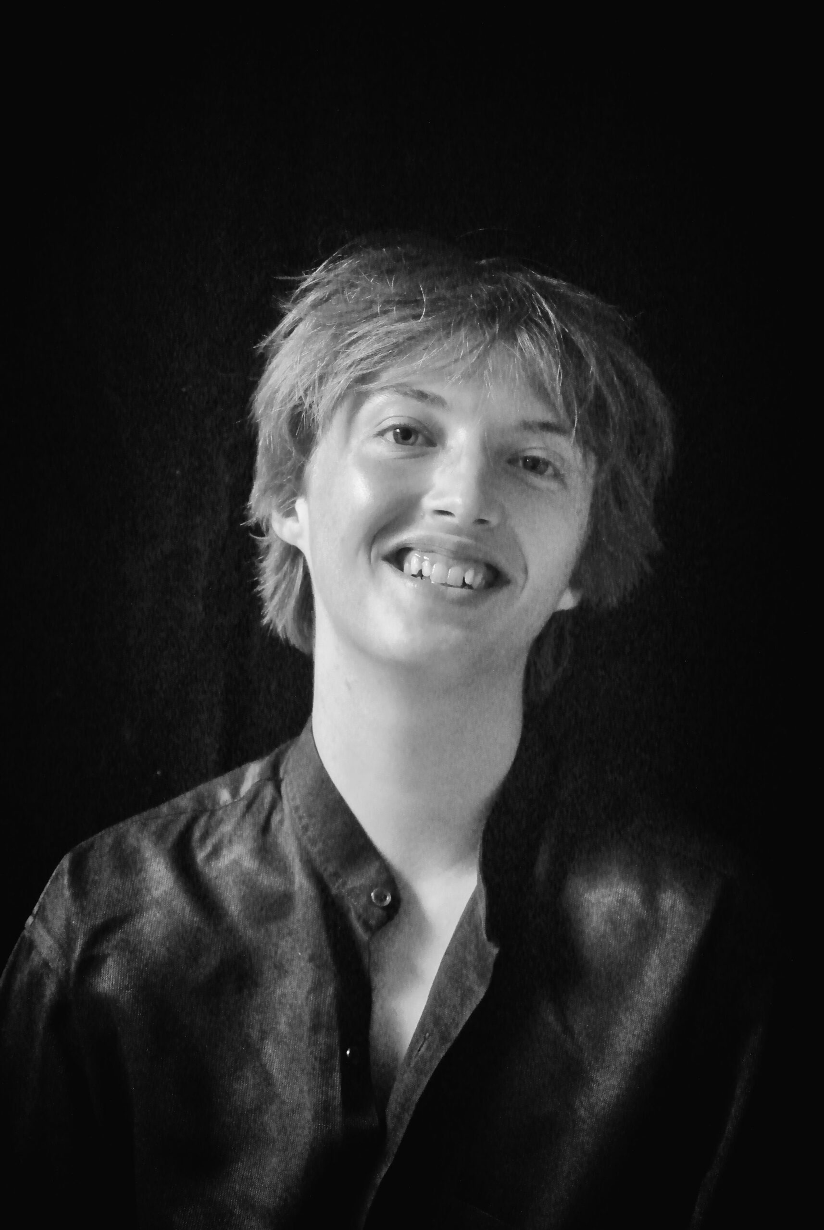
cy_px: 615
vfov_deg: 21.0
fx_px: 3320
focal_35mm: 97
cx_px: 412
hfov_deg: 14.1
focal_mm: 36.1
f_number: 3.8
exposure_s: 1/200
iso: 6400
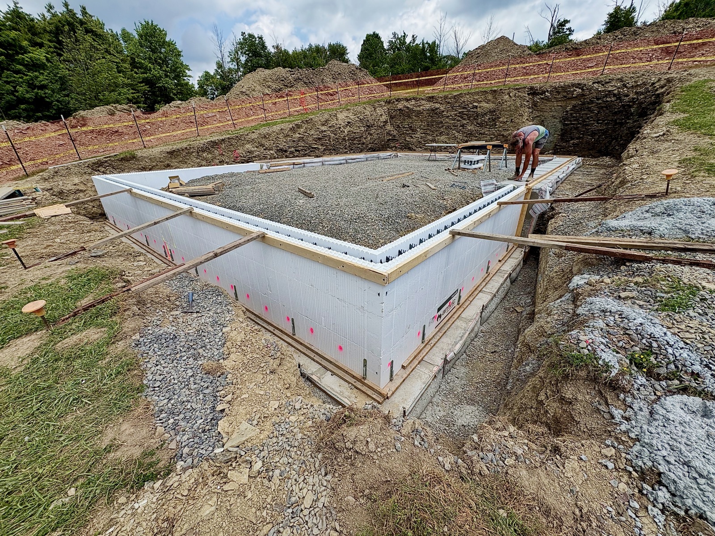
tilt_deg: -24.9
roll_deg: +0.8
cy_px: 268
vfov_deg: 85.7
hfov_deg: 102.1
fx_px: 289
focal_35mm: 14
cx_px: 358
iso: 50
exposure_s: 1/2584
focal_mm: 2.22
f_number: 2.2
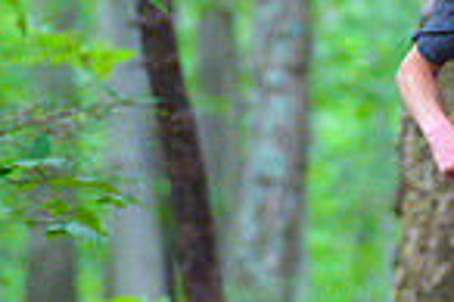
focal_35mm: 797
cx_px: 625
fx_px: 10040
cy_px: 115
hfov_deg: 2.6
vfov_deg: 1.7
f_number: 4
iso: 8000
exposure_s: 1/200
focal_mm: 200
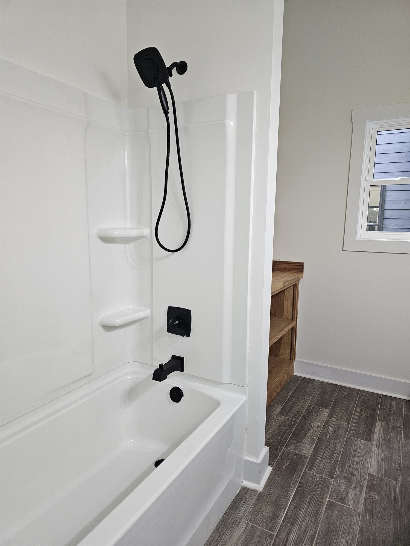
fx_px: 363
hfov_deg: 58.9
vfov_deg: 73.9
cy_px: 273
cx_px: 205
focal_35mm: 23
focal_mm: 6.3
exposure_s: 1/120
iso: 320
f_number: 1.7
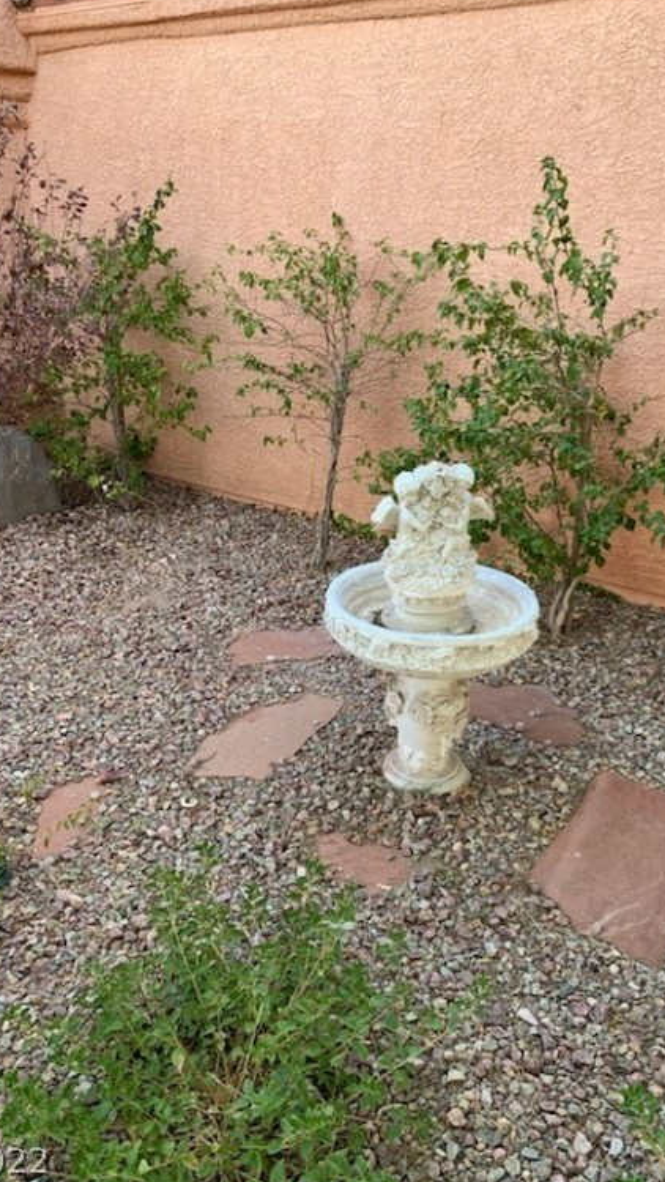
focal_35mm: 29
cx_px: 331
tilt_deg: -20.1
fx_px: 909
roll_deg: -1.1
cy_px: 582
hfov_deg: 40.2
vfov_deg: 66.1
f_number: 1.8
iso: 50
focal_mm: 4.25
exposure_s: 1/121
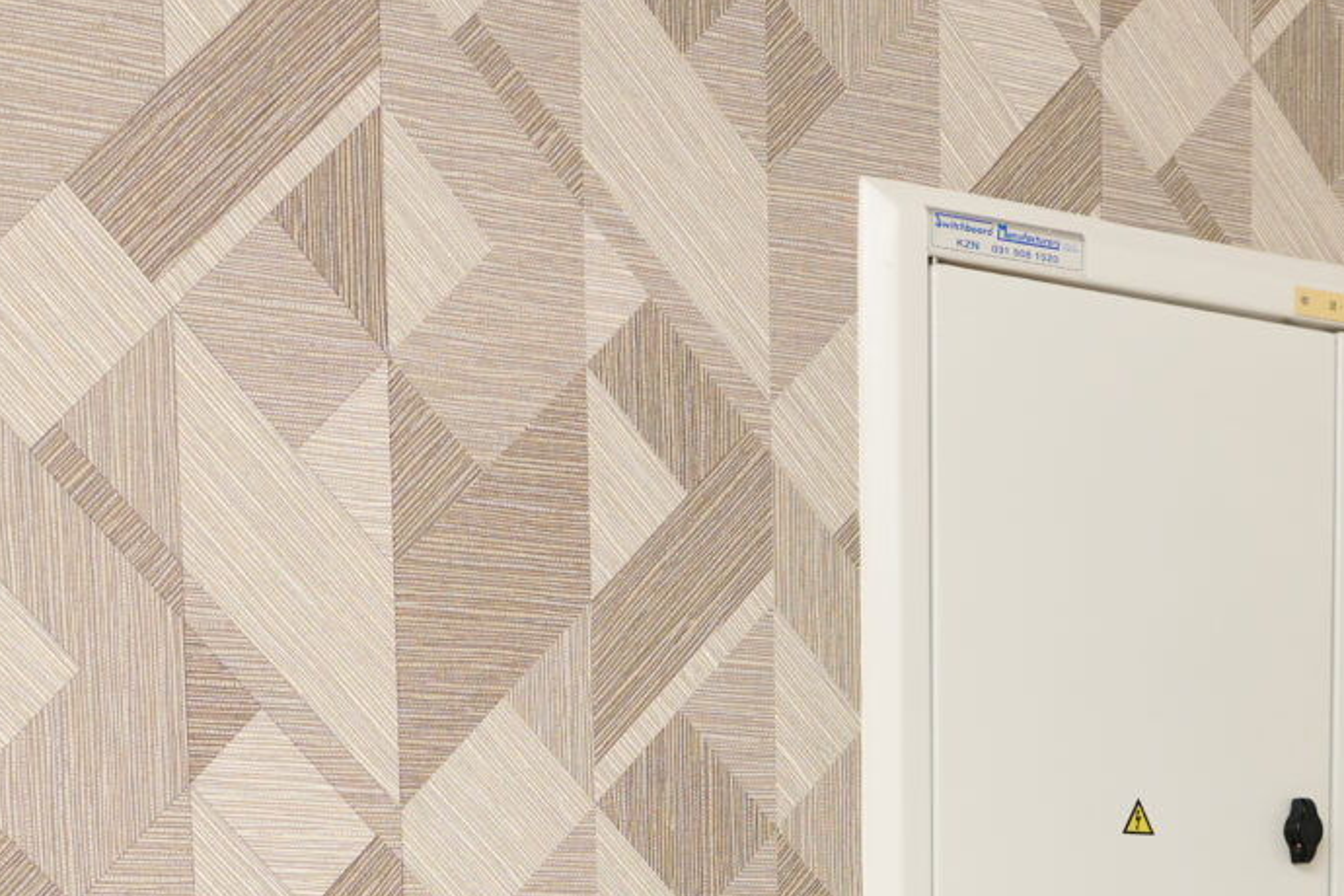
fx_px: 3322
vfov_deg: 14.0
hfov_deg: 22.7
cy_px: 1501
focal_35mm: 89
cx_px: 960
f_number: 3.5
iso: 400
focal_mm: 24
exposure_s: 1/200
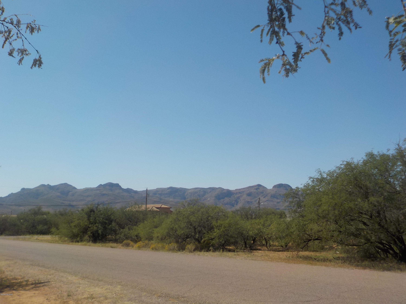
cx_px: 203
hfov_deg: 49.0
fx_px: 446
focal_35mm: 38
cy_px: 152
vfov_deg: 37.7
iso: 125
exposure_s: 1/1250
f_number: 3.7
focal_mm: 5.2
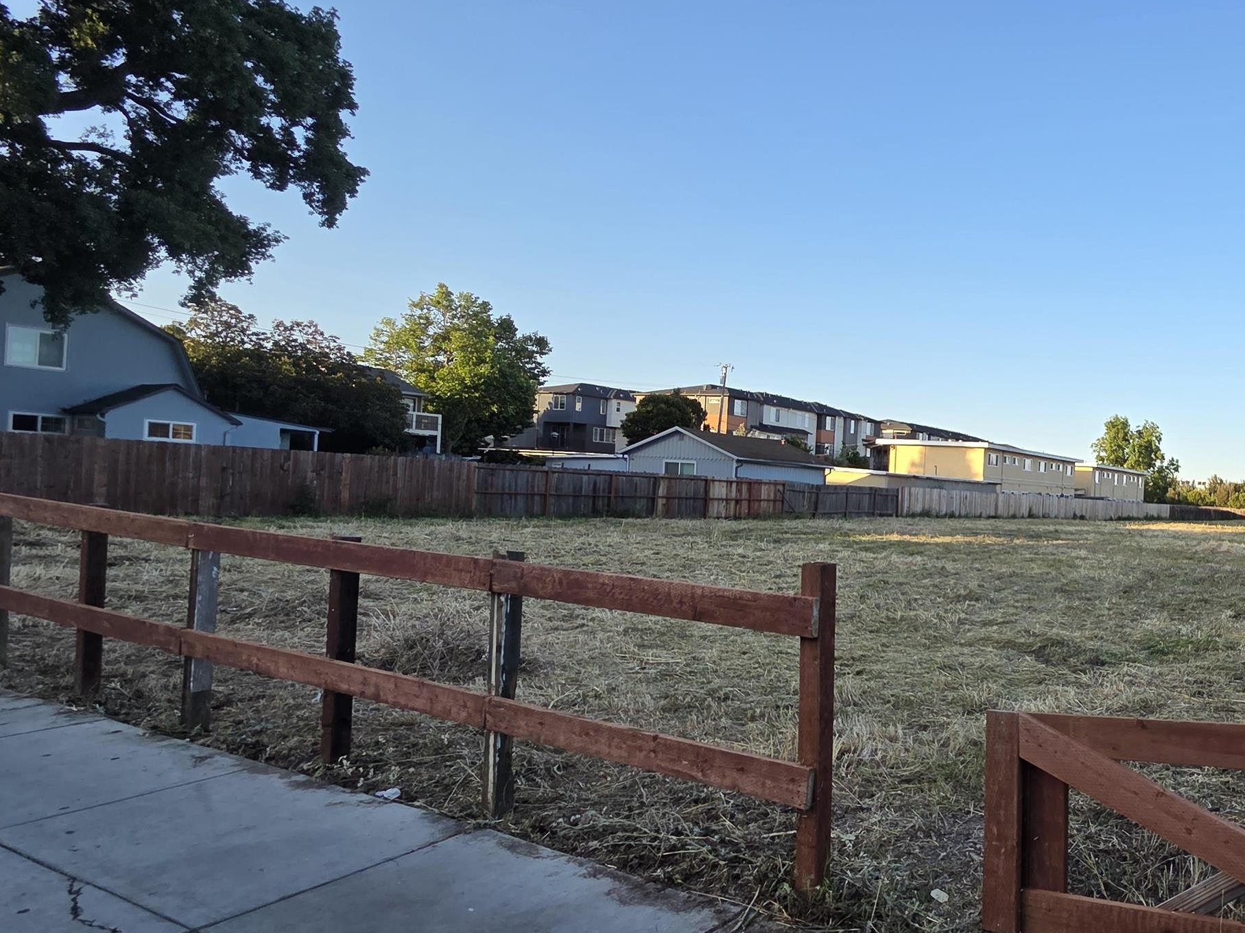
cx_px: 1037
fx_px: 791
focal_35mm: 22
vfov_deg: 61.0
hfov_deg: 67.4
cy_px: 498
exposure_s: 1/591
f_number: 2.2
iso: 50
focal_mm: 2.2
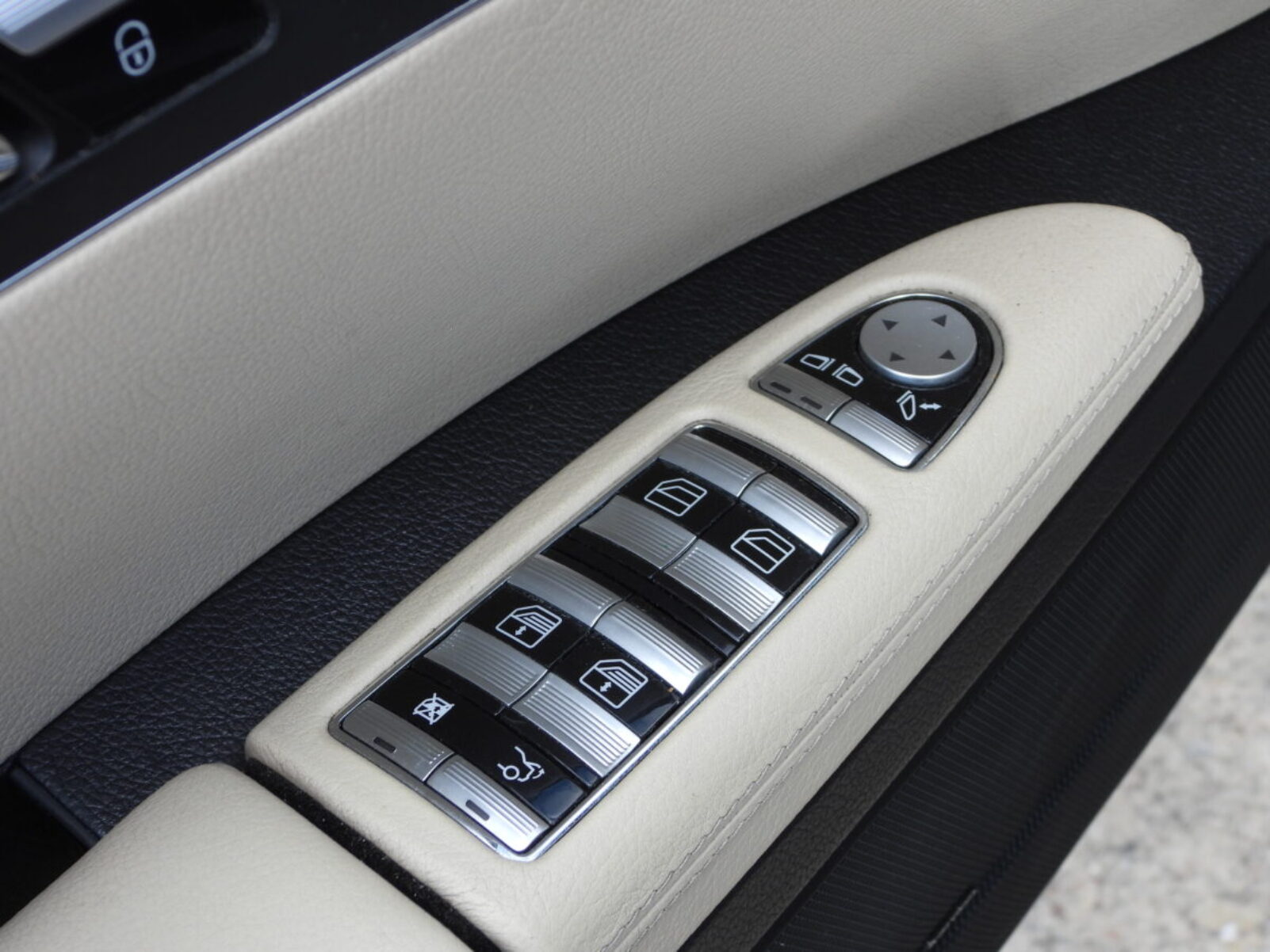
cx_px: 635
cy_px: 476
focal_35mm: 75
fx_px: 2752
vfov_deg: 19.6
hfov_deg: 26.0
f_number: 3.5
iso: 100
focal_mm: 13.5
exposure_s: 1/400
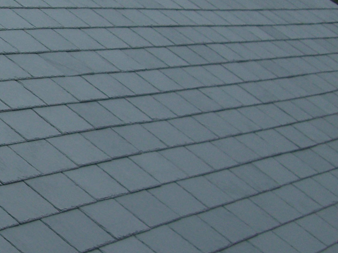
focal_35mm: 124
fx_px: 1211
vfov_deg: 11.9
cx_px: -144
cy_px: 124
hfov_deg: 14.9
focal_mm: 7.9
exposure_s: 1/500
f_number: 2.8
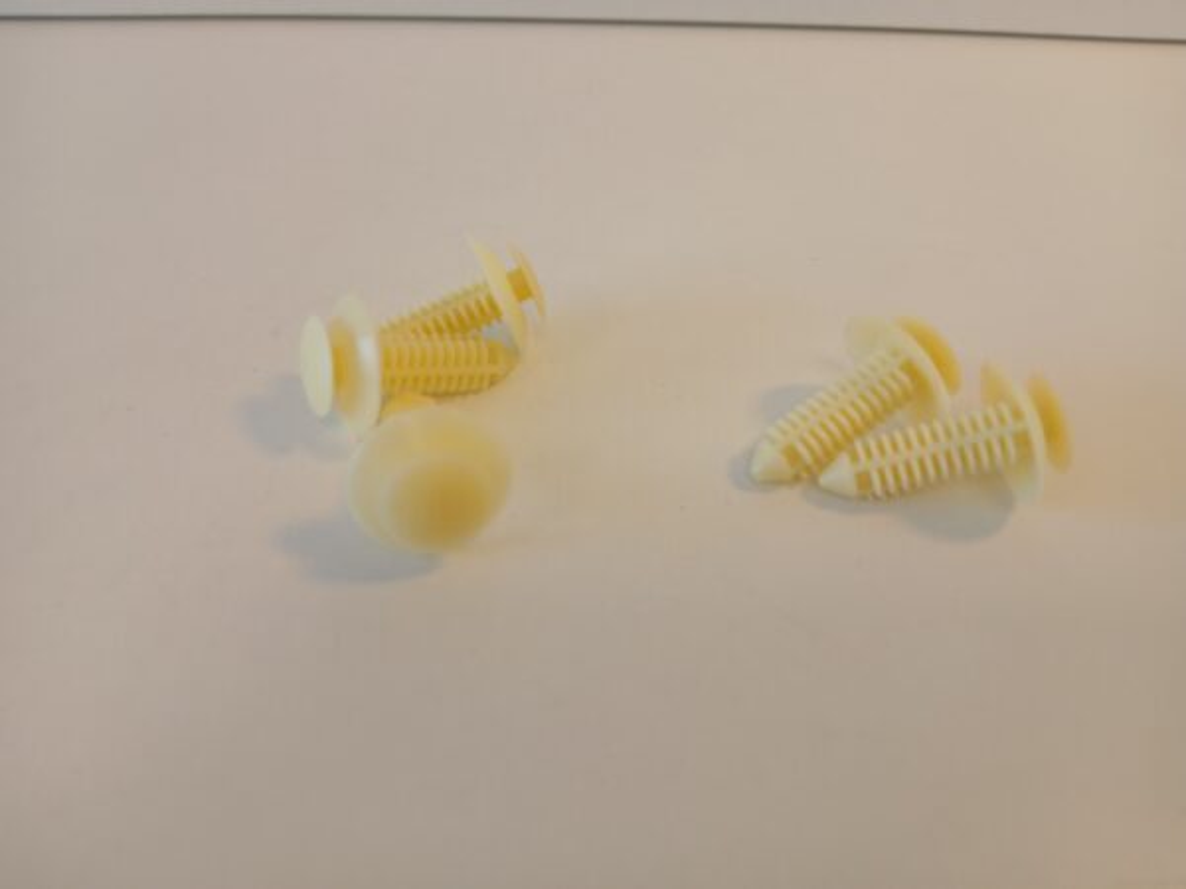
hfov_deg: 67.3
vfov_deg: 53.1
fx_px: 891
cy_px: 444
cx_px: 593
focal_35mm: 26
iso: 40
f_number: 1.8
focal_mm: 3.98
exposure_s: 1/50
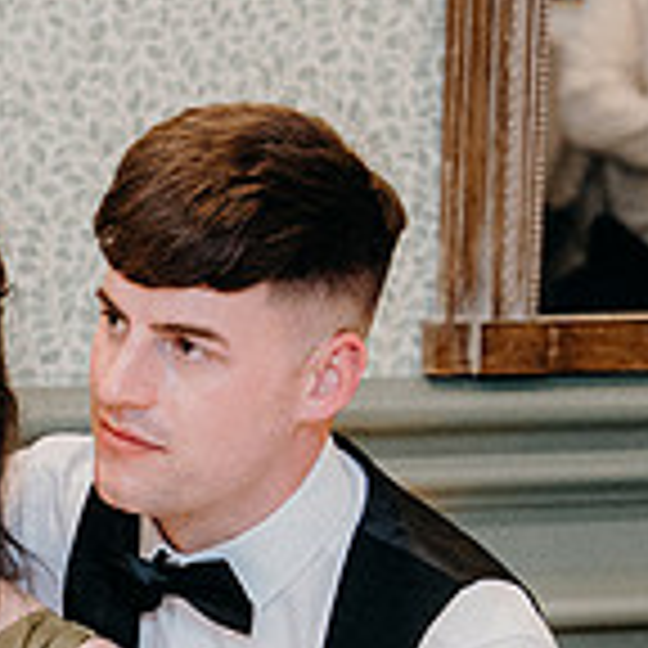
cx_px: 22
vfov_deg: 5.4
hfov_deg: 5.4
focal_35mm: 322
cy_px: 844
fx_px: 6820
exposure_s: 1/160
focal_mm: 63
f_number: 3.5
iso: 2500
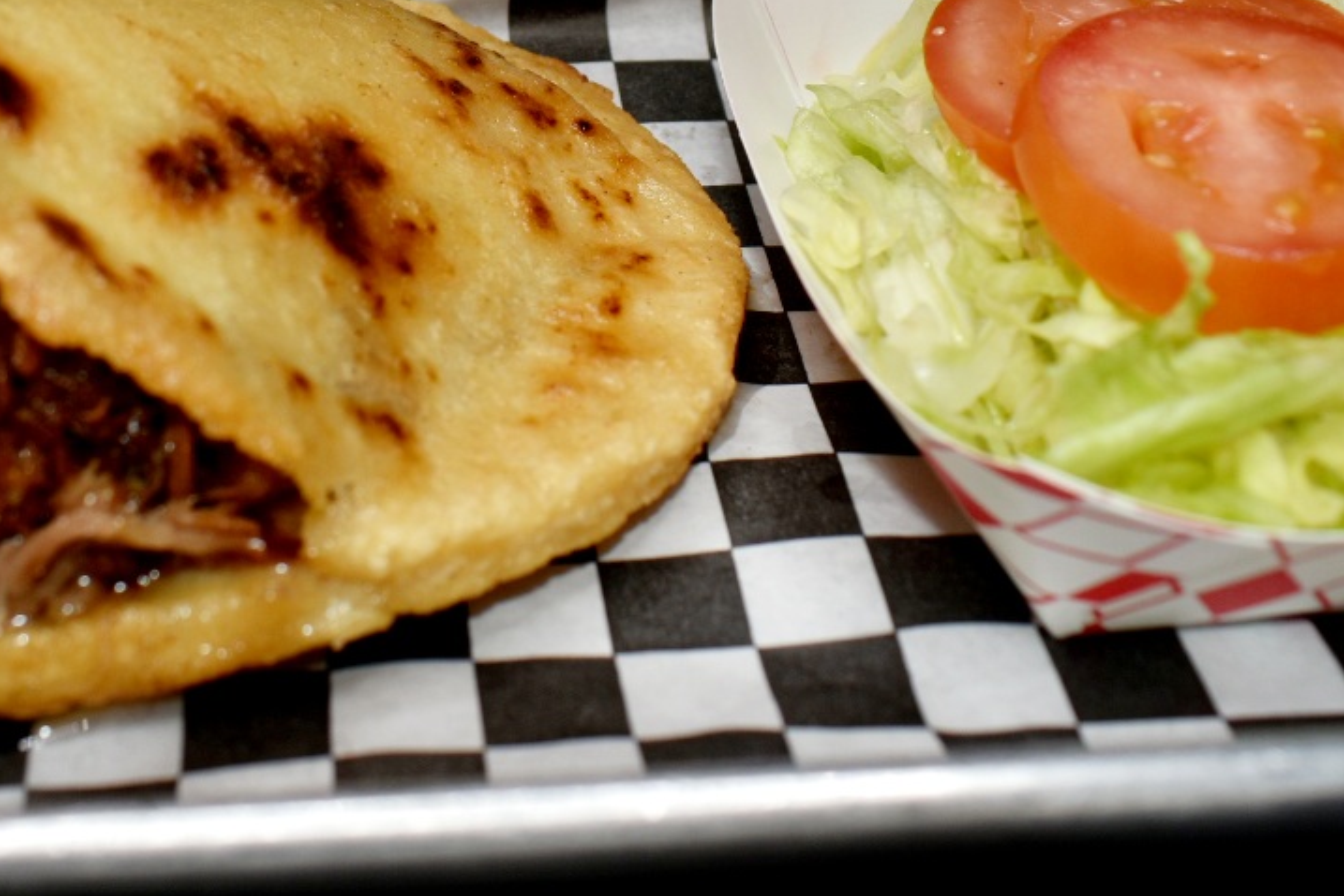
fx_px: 2277
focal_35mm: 61
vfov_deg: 21.5
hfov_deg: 32.6
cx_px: 465
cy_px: 15
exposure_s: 1/200
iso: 100
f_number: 5
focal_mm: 18
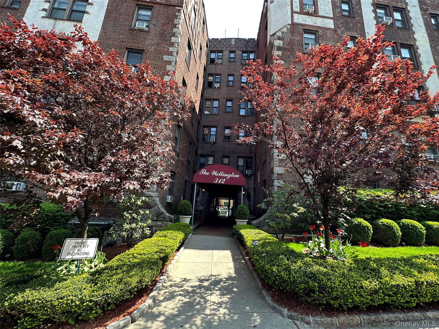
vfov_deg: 85.7
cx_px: 220
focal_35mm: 14
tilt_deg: +13.7
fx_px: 178
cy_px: 164
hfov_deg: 102.1
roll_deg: -3.9
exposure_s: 1/185
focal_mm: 2.22
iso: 40
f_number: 2.2
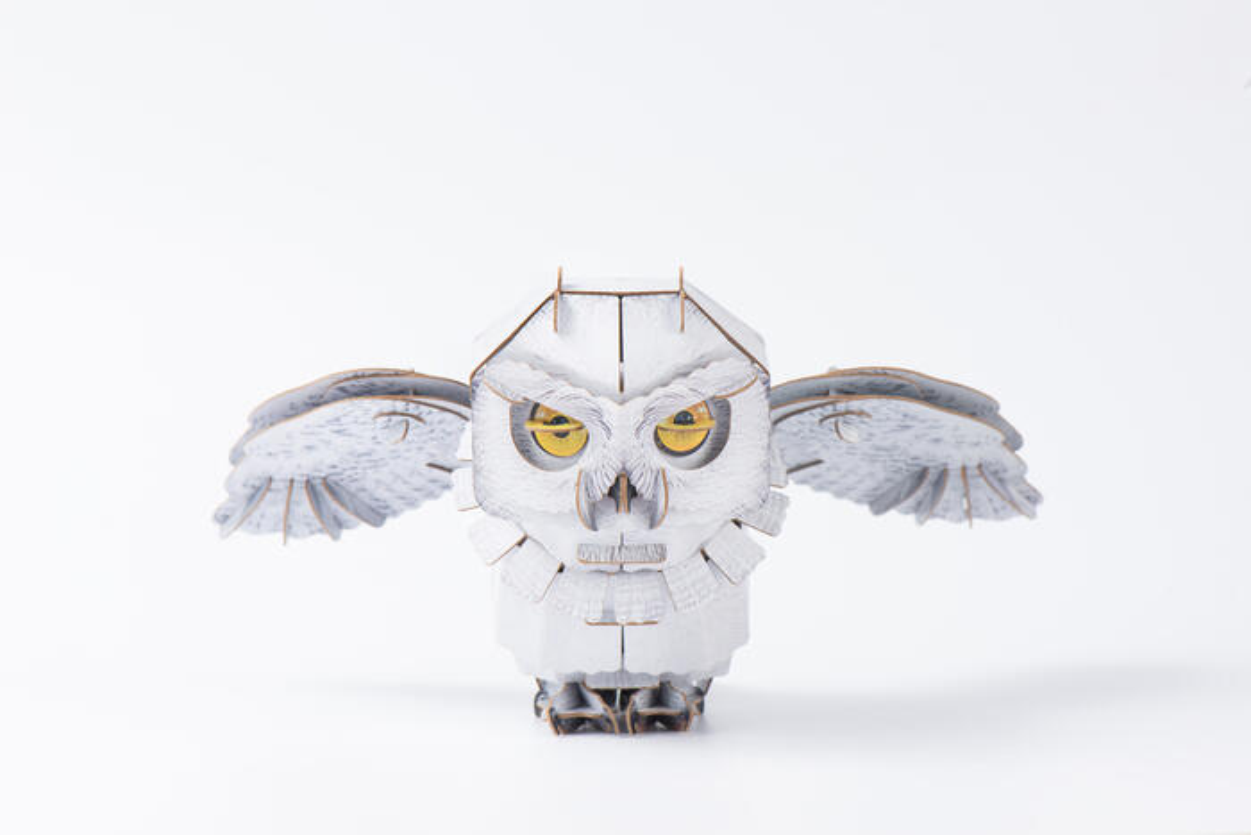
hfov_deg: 19.5
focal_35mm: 105
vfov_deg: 13.0
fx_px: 3649
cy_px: 418
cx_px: 626
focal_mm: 105
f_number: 13
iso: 160
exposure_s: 1/125
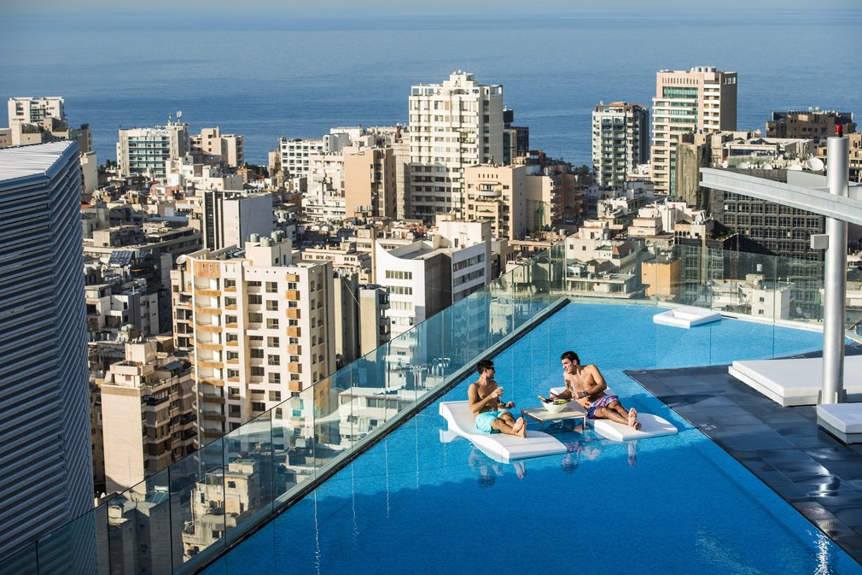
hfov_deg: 28.5
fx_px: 1700
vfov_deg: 19.2
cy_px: 289
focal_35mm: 71
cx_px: 429
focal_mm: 70
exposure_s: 1/250
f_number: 6.3
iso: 50
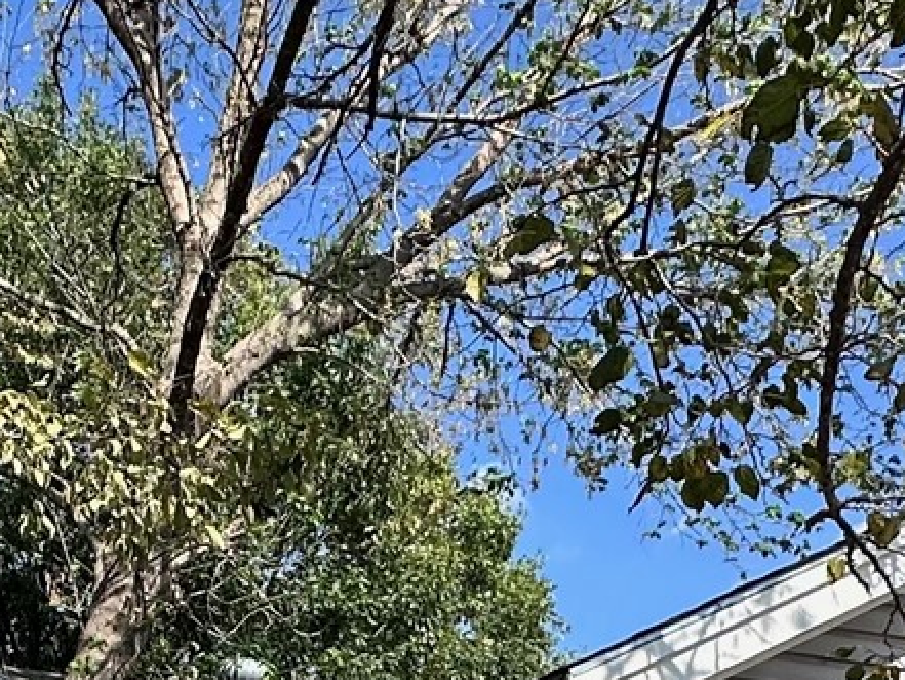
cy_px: 1138
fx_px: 1700
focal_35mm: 65
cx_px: 205
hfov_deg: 29.3
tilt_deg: +2.9
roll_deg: -2.6
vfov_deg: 18.7
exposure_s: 1/1855
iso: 50
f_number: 2.2
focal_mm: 2.22
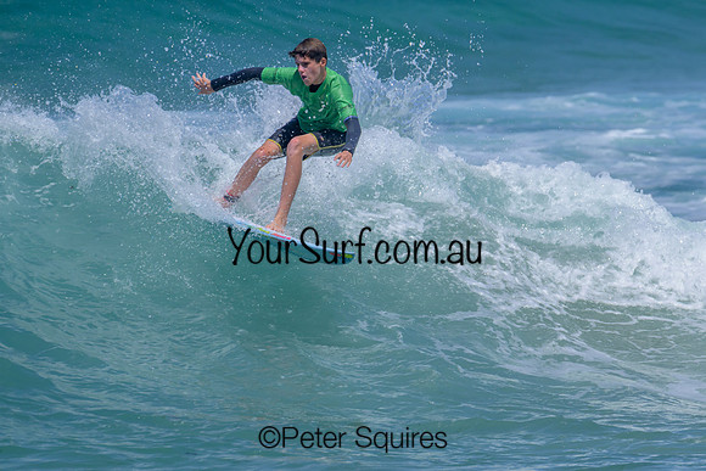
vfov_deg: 1.7
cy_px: 281
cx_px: 477
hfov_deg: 2.5
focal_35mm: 810
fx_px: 15896
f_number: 11
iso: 560
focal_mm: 600
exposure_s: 1/2000
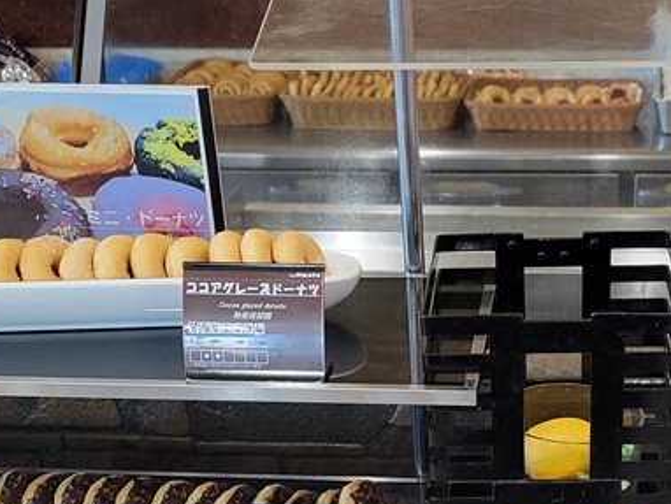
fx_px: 1319
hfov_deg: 28.1
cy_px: 571
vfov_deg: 20.5
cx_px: 516
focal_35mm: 68
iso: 320
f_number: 1.8
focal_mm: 5.4
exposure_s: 1/100
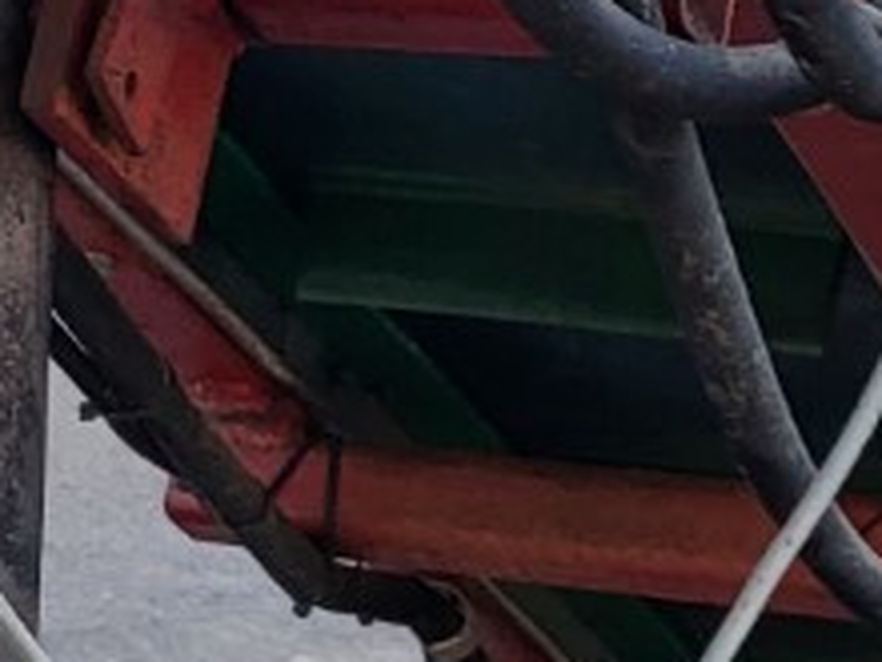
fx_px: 4332
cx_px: -493
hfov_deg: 11.1
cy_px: 0
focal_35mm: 170
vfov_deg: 8.7
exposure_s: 1/473
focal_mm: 4.25
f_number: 1.8
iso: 50
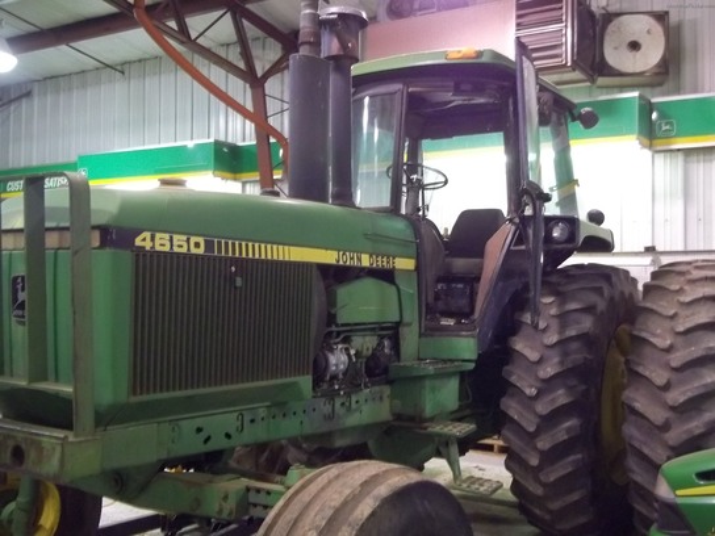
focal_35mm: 39
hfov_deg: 47.9
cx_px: 358
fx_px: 806
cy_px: 268
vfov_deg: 36.8
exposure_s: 1/8
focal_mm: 7.1
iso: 400
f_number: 3.2
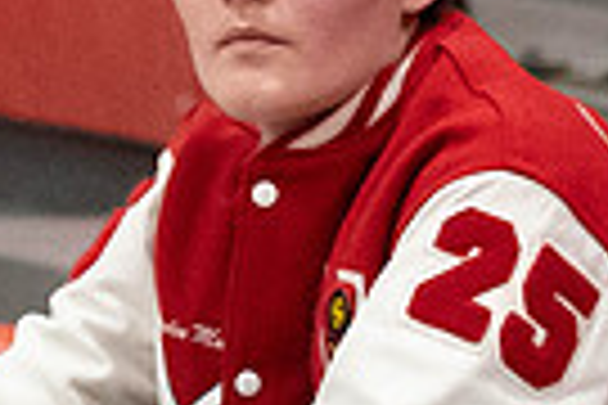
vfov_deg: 0.7
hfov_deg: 1.1
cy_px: 20
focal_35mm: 1924
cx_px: 235
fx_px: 32492
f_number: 2.8
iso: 8000
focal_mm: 200
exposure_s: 1/1000
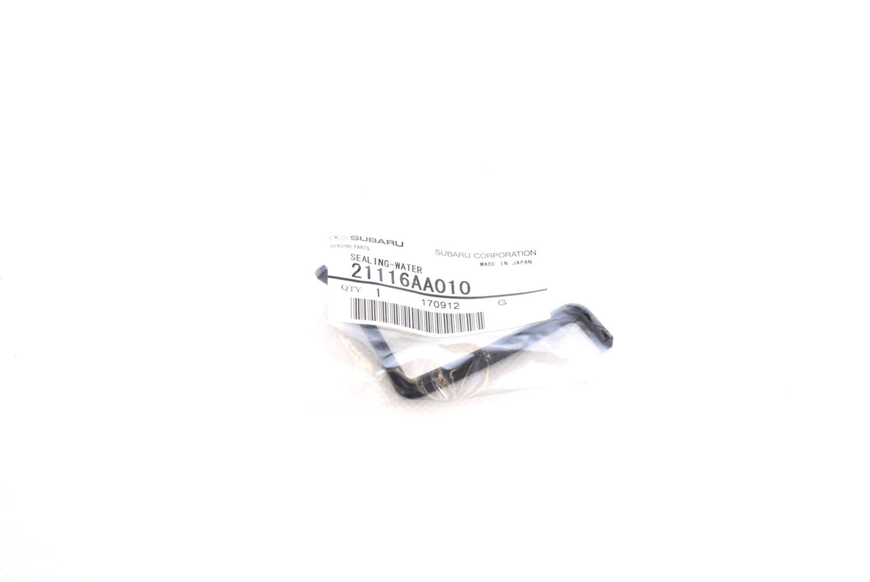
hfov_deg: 24.6
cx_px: 435
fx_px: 1995
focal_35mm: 82
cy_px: 291
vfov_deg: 16.6
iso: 400
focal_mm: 55
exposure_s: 1/250
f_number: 8
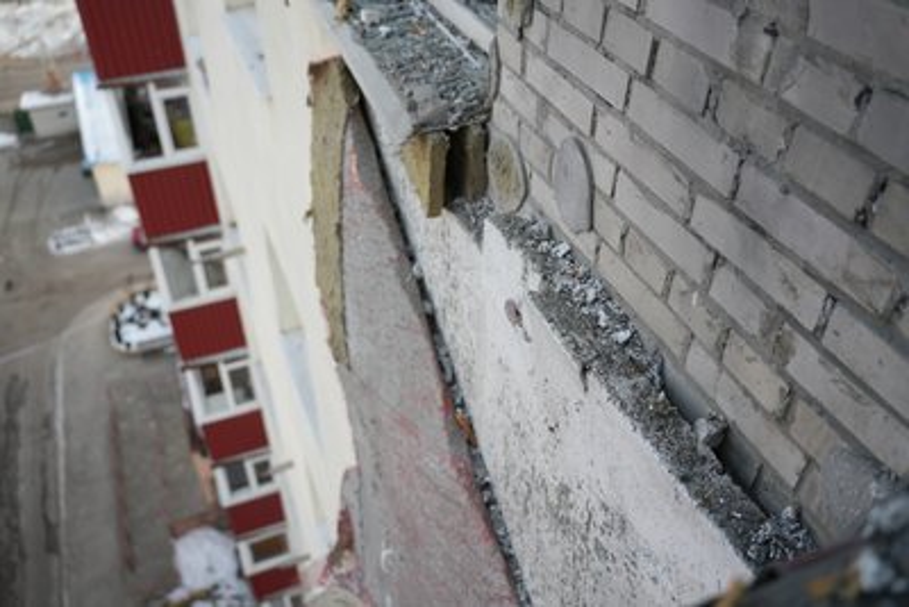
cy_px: 304
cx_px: 454
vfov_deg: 43.6
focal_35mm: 30
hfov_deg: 61.9
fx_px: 758
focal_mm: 30
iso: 250
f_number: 2.8
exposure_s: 1/200
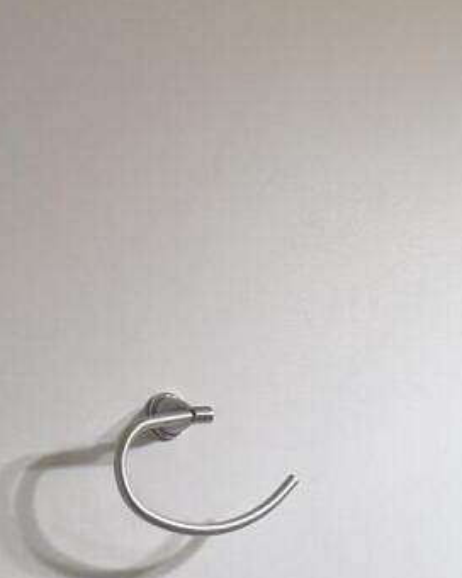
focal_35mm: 138
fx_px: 2359
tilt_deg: -22.1
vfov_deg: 11.5
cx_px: 498
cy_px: 1392
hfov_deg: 11.0
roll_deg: +3.4
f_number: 1.78
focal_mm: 6.76
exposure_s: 1/120
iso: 125
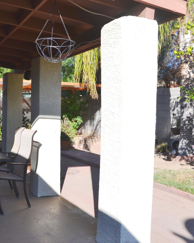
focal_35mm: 43
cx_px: 46
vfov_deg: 42.9
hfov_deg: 34.1
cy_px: 120
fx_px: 309
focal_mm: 20
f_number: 8
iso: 100
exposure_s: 1/250
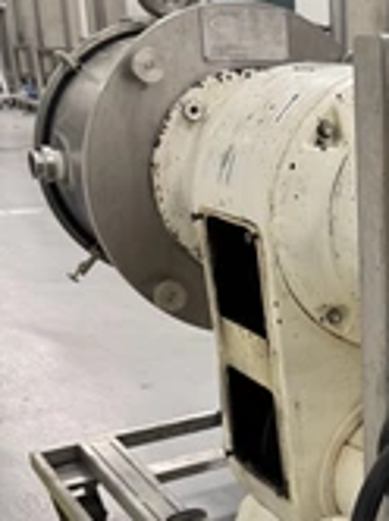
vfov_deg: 32.7
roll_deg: -1.3
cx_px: 467
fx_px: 871
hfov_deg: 23.1
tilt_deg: -21.8
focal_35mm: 58
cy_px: 380
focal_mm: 6.76
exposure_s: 1/69
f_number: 1.78
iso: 200
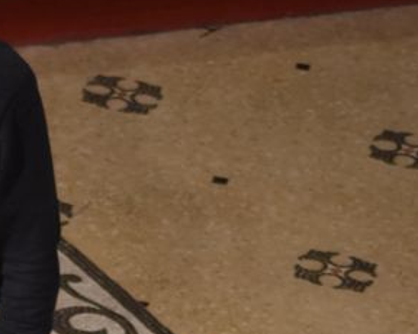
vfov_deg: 2.5
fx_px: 7591
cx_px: -271
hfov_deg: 3.1
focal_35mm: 614
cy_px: 325
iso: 640
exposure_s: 1/60
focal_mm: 98
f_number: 4.8
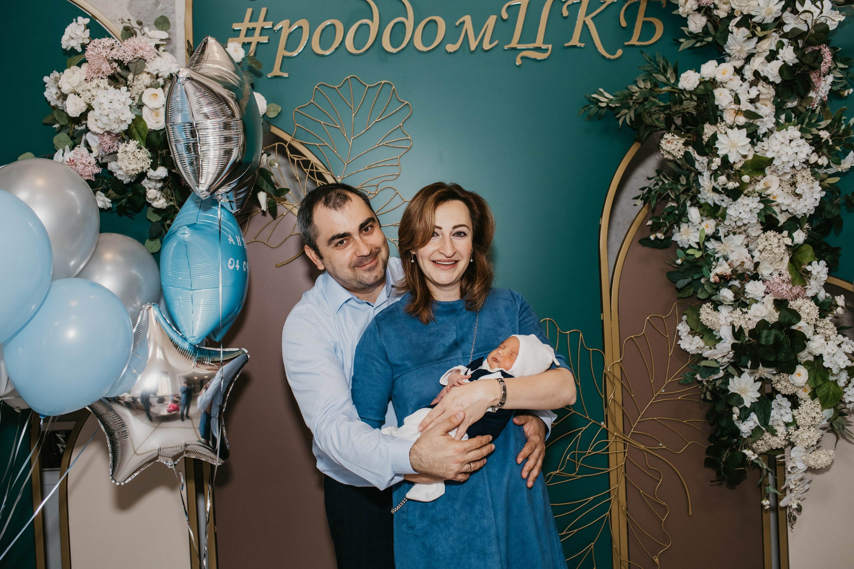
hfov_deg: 54.4
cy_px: 284
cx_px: 427
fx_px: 830
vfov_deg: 37.9
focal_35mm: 35
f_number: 4
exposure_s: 1/160
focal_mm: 35
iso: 500
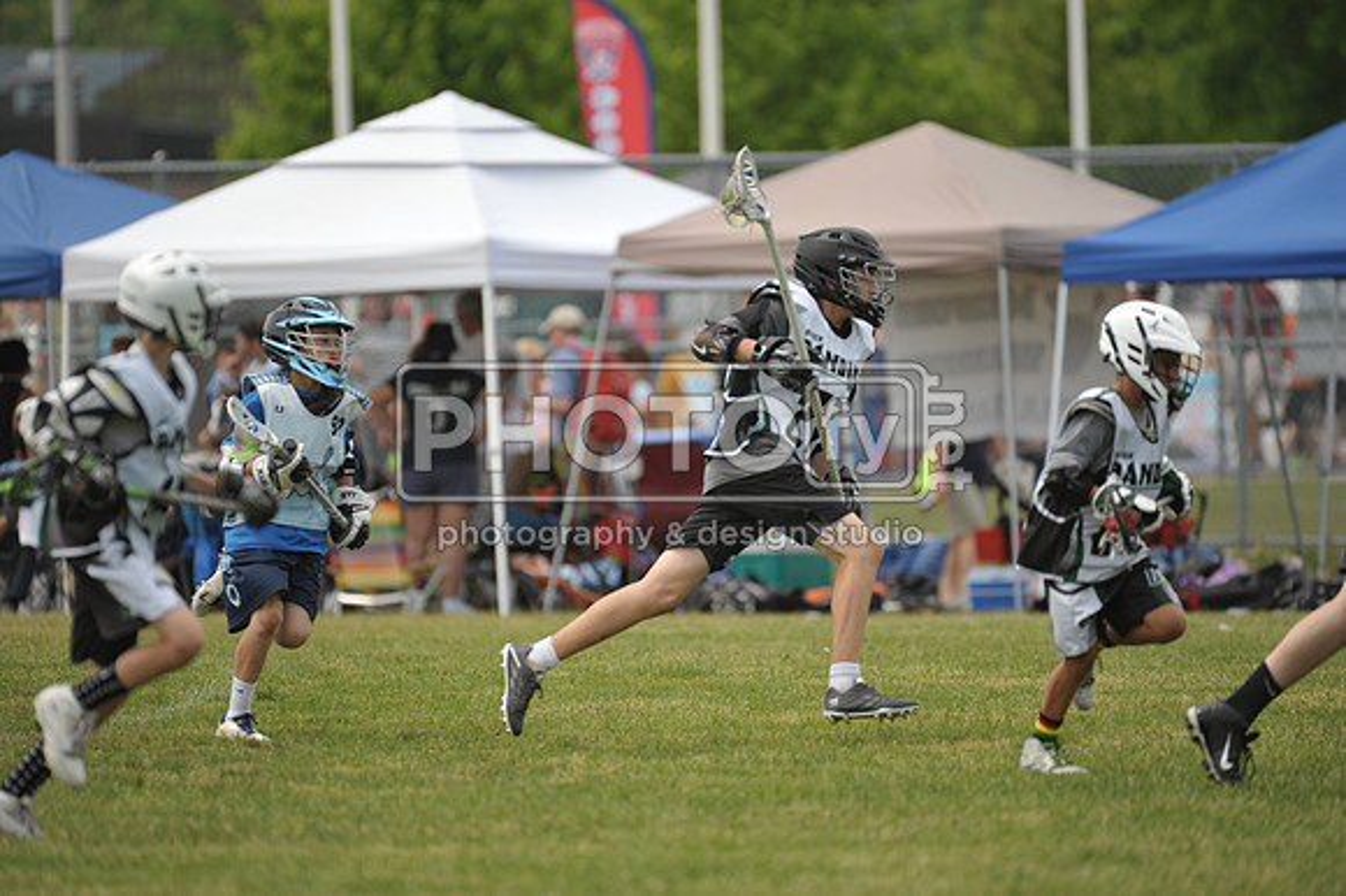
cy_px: 448
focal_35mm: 400
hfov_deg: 5.2
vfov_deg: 3.4
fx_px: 14946
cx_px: 673
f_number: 4
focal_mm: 400
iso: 800
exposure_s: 1/2500
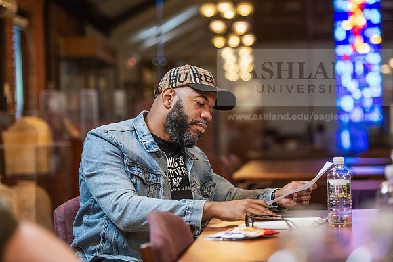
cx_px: 196
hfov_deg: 19.5
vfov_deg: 13.0
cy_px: 131
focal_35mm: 105
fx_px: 1146
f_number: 2.8
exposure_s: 1/160
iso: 640
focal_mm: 105
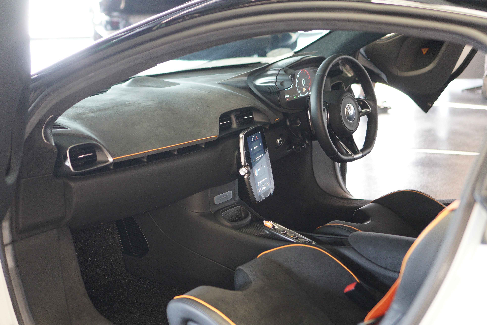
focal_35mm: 52
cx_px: 244
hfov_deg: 38.2
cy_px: 162
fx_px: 703
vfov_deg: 26.0
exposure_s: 1/100
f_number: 2
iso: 1600
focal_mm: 35
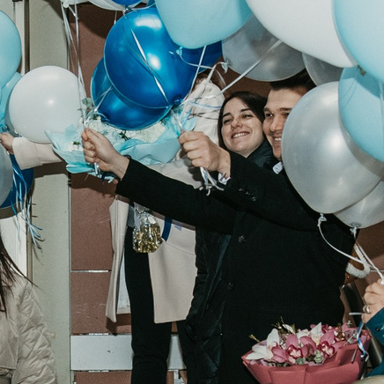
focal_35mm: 152
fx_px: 1908
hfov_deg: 11.5
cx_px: 86
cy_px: 387
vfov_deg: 11.4
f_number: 4
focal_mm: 30
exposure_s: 1/160
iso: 400
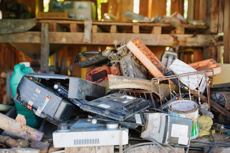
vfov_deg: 26.6
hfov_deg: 39.1
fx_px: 324
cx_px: 115
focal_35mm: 51
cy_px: 76
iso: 1000
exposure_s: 1/500
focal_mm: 50.7
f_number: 3.5
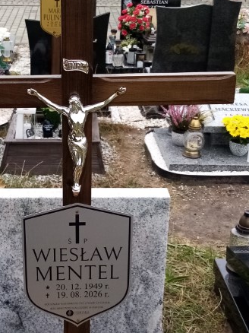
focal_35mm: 38
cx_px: 72
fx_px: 365
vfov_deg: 49.0
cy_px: 159
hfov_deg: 37.0
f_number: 1.8
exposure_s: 1/587
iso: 109
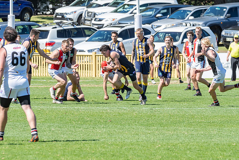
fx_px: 2988
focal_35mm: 450
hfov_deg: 4.6
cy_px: 80
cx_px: 120
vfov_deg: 3.1
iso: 800
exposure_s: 1/800
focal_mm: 300
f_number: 11
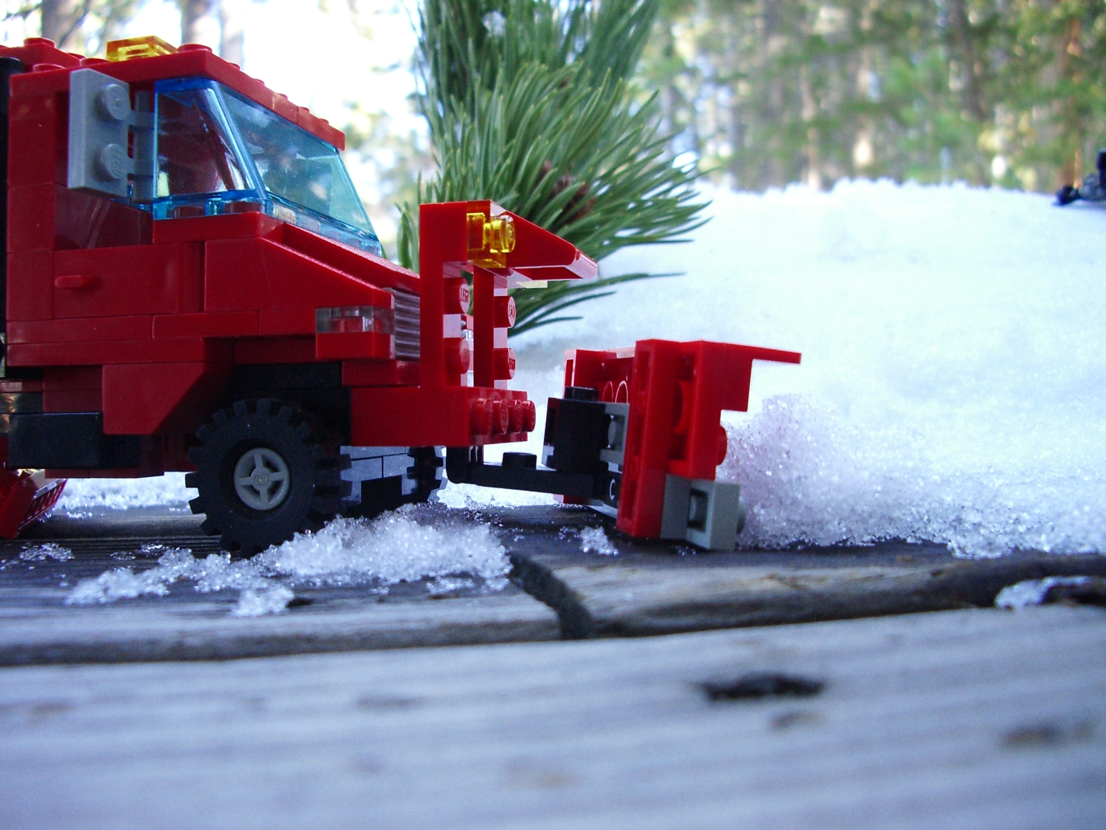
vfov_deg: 40.7
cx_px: 553
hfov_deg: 52.6
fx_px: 1118
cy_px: 415
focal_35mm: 35
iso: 200
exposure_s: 1/50
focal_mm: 5.8
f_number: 2.6
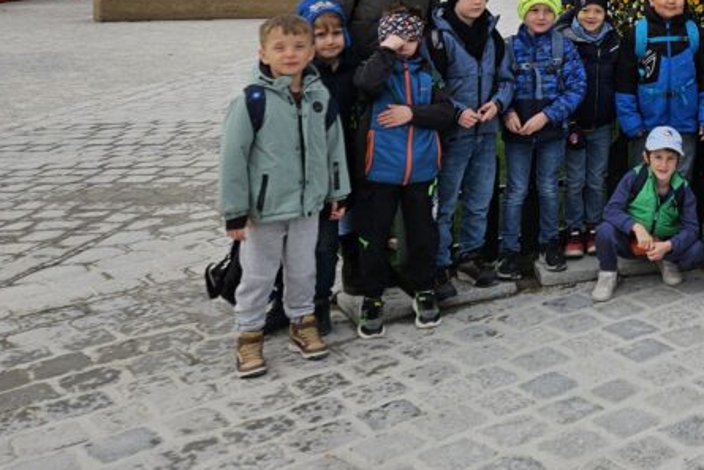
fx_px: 1076
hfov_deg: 31.6
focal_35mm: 55
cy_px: -47
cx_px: 796
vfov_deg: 23.2
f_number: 1.8
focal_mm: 5.4
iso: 25
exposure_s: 1/744
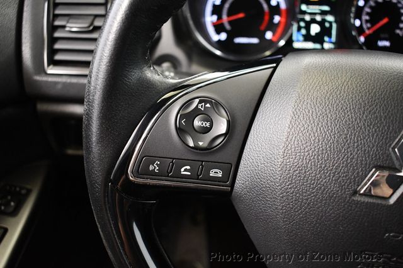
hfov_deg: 55.8
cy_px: 134
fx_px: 380
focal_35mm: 34
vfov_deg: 38.8
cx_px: 202
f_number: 3.8
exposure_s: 1/60
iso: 4500
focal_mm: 23
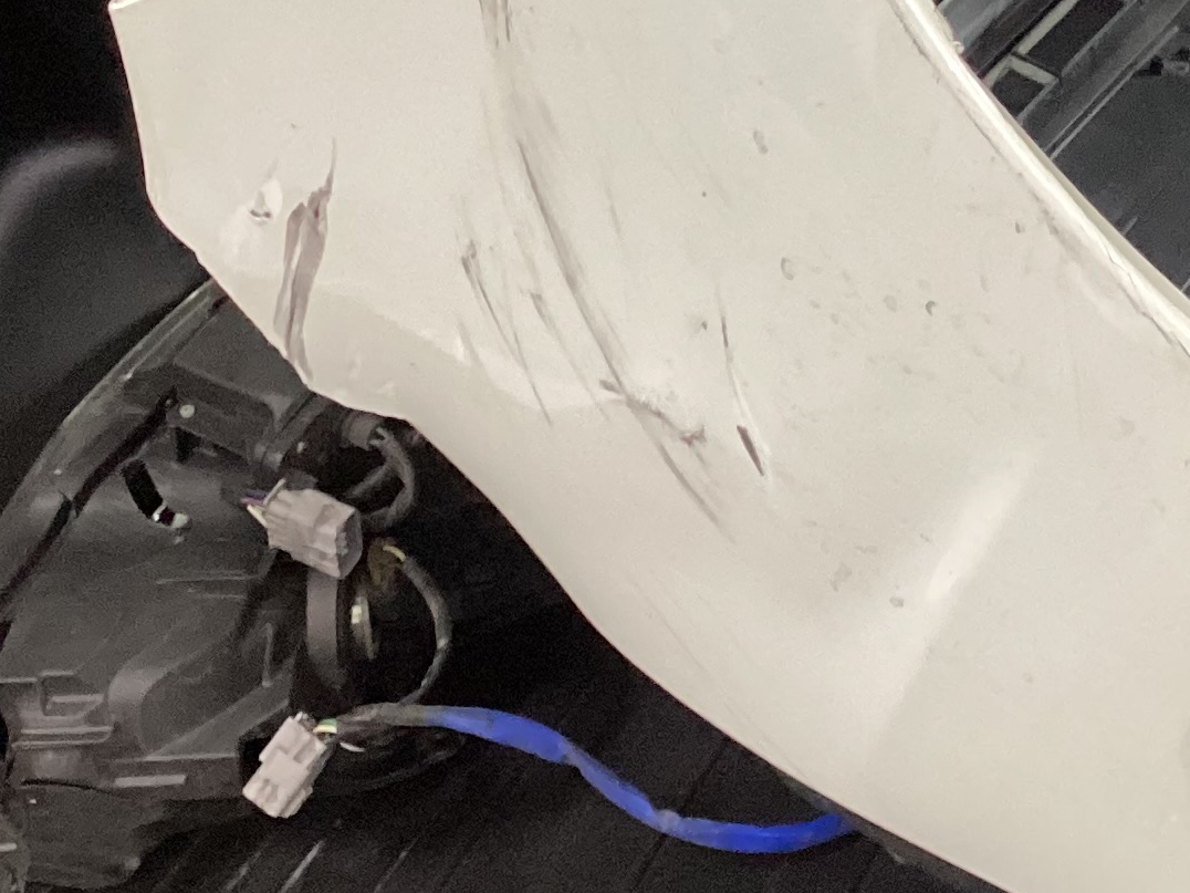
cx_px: 1108
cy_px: 200
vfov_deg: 15.6
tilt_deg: -23.9
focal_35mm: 94
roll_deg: +4.3
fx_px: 3231
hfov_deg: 20.4
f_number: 2.4
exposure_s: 1/30
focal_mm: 3.3
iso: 400
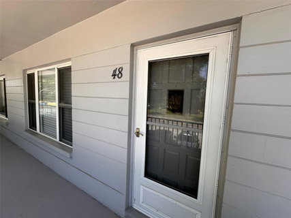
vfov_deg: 85.6
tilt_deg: -5.1
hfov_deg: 102.1
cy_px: 109
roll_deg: -3.2
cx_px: 146
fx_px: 118
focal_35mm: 14
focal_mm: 2.22
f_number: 2.2
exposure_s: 1/212
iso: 40
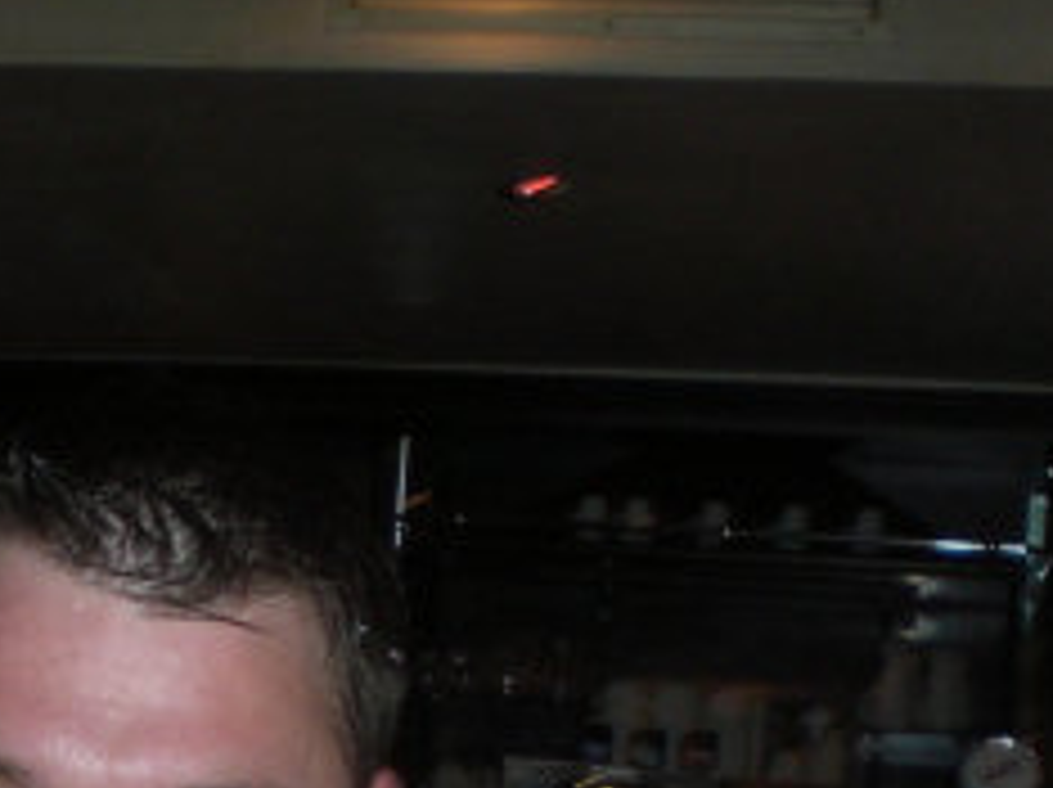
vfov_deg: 13.7
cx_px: 108
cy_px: 982
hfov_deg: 18.6
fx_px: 3160
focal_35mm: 104
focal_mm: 6.3
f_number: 3.1
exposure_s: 1/60
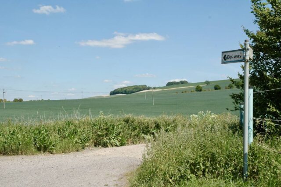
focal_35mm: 46
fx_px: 362
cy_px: 94
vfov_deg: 28.9
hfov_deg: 42.4
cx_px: 140
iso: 200
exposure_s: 1/400
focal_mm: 31
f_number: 10
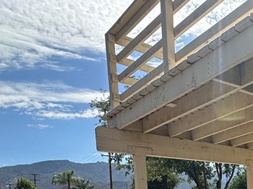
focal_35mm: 41
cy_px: 228
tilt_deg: -4.1
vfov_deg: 29.9
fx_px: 299
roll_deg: +2.2
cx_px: 239
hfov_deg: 41.3
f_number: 2.2
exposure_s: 1/2304
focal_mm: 2.22
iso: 40
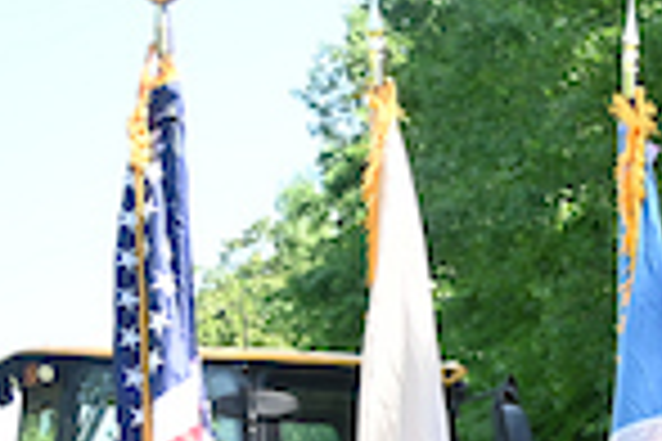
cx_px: 1333
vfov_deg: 9.5
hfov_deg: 12.9
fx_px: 2539
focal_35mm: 138
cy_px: 770
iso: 200
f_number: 4.5
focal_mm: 22.5
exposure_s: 1/250
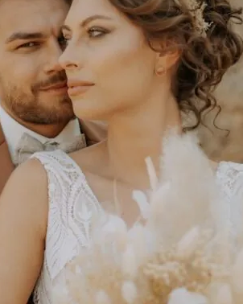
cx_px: 37
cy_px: 273
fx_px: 801
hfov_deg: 17.1
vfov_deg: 21.1
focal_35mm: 89
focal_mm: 35
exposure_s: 1/500
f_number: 2.2
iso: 50
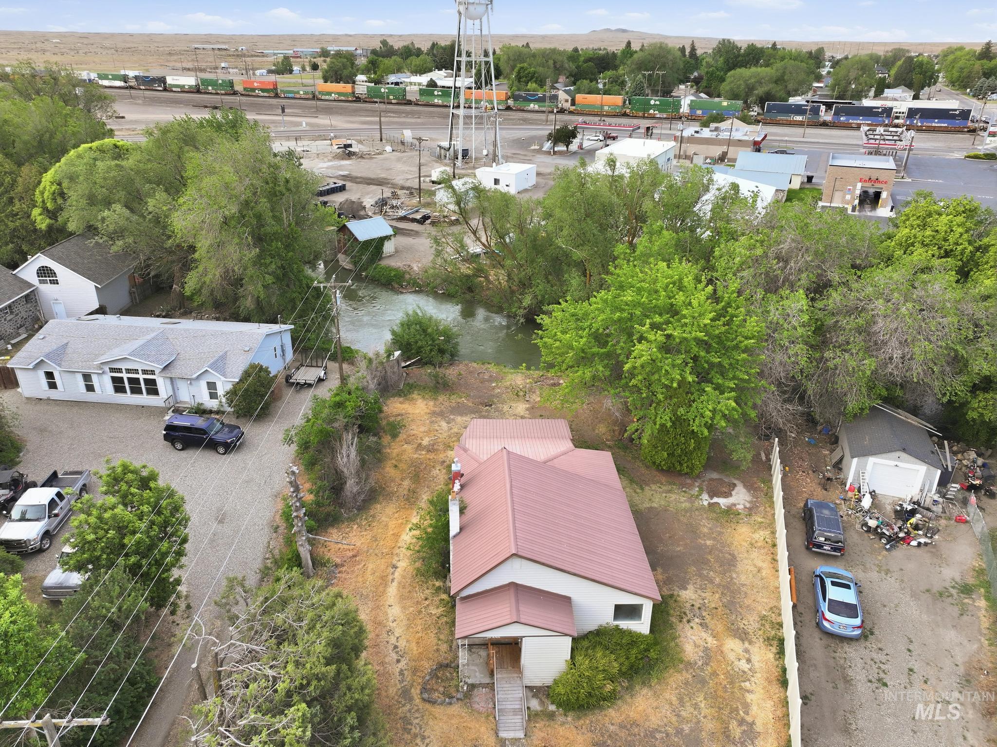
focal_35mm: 24
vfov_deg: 56.8
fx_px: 691
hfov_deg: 71.6
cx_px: 498
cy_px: 374
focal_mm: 12.3
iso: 180
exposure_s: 1/640
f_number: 2.8
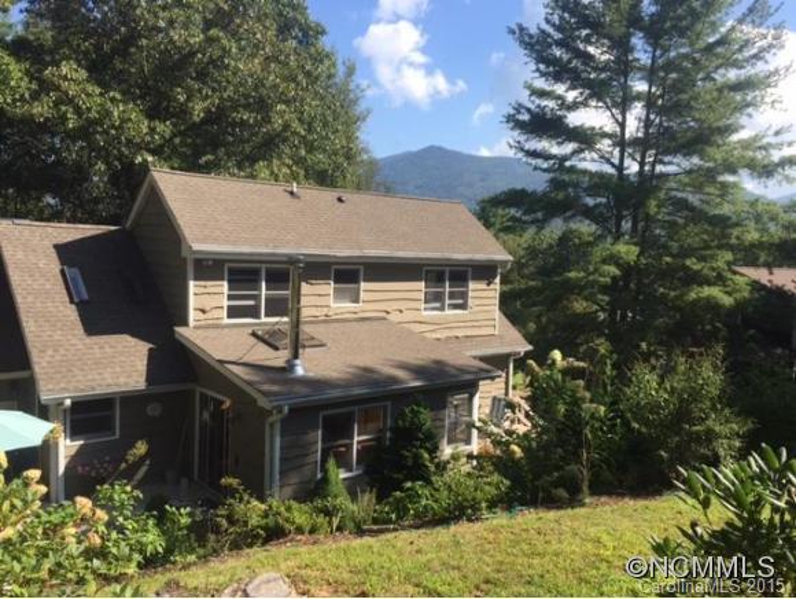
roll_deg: -3.7
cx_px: 398
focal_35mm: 29
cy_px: 300
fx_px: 667
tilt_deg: -6.4
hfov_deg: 61.6
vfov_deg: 48.3
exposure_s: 1/1130
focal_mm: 4.15
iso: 32
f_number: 2.2
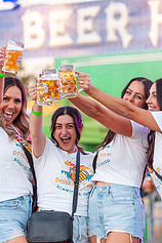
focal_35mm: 330
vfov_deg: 6.2
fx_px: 2227
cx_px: 105
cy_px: 186
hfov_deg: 4.2
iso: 640
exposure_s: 1/250
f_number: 2.8
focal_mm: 116
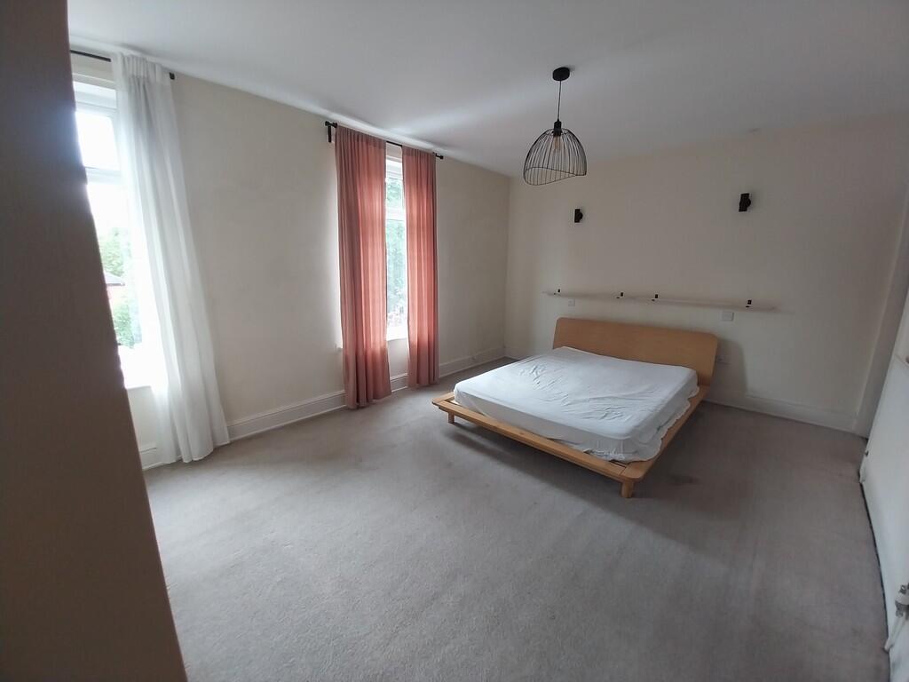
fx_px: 341
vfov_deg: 89.9
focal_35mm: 13
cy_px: 341
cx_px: 454
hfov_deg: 106.2
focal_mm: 1.13
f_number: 2.2
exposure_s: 1/50.1
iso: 80
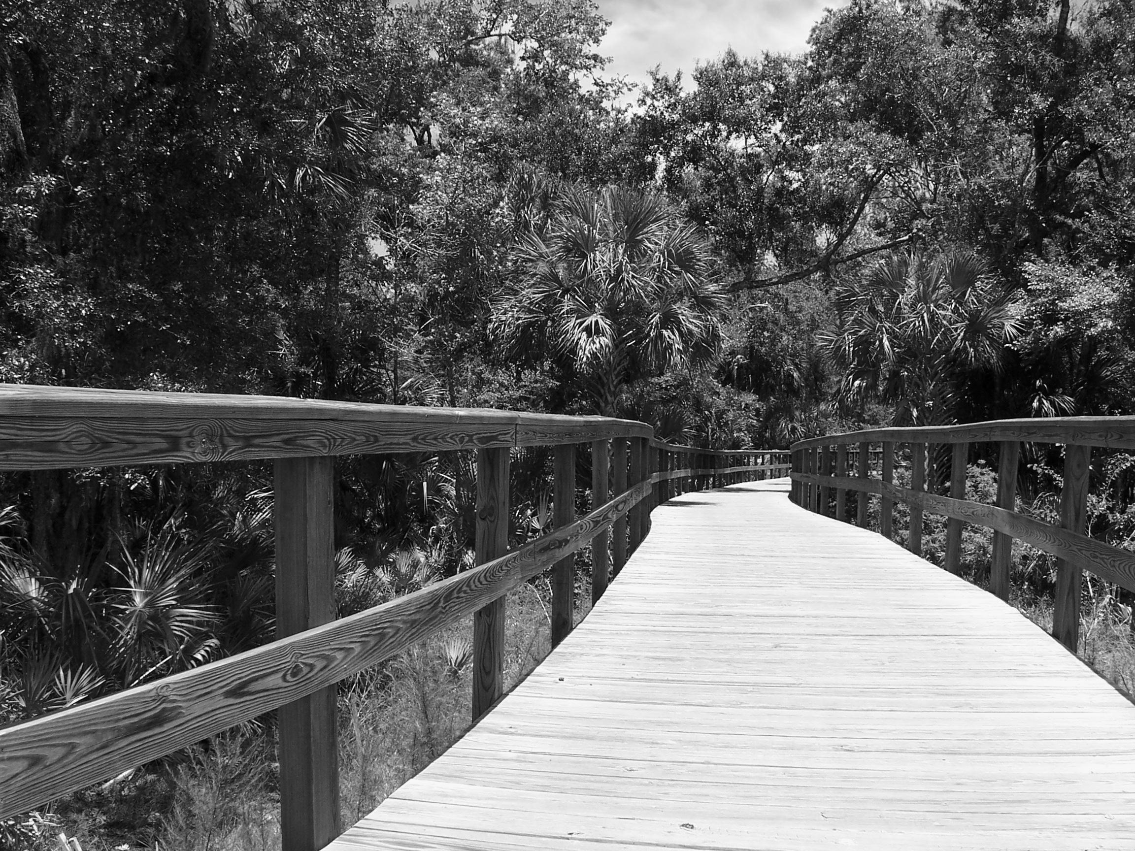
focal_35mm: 35
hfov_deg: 52.6
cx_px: 568
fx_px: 1148
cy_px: 426
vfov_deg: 40.7
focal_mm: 6
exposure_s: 1/350
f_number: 4
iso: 80
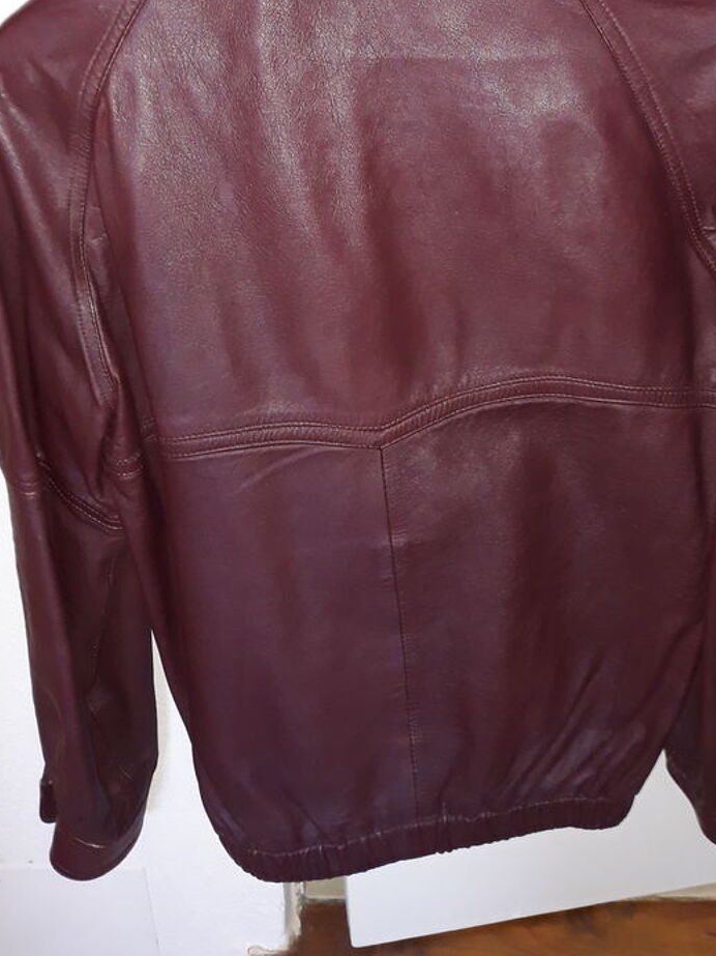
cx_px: 419
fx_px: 1076
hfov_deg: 36.7
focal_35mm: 39
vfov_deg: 46.8
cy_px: 287
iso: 200
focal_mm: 3.71
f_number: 1.7
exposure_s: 1/33
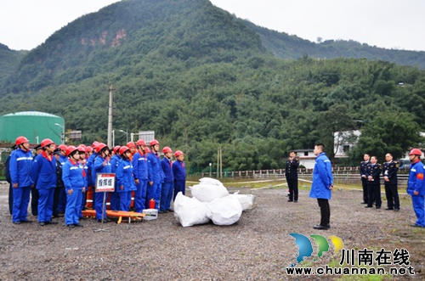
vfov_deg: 36.7
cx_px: 212
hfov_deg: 53.2
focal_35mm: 36
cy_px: 140
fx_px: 424
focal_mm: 24
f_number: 3.8
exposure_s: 1/60
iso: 500
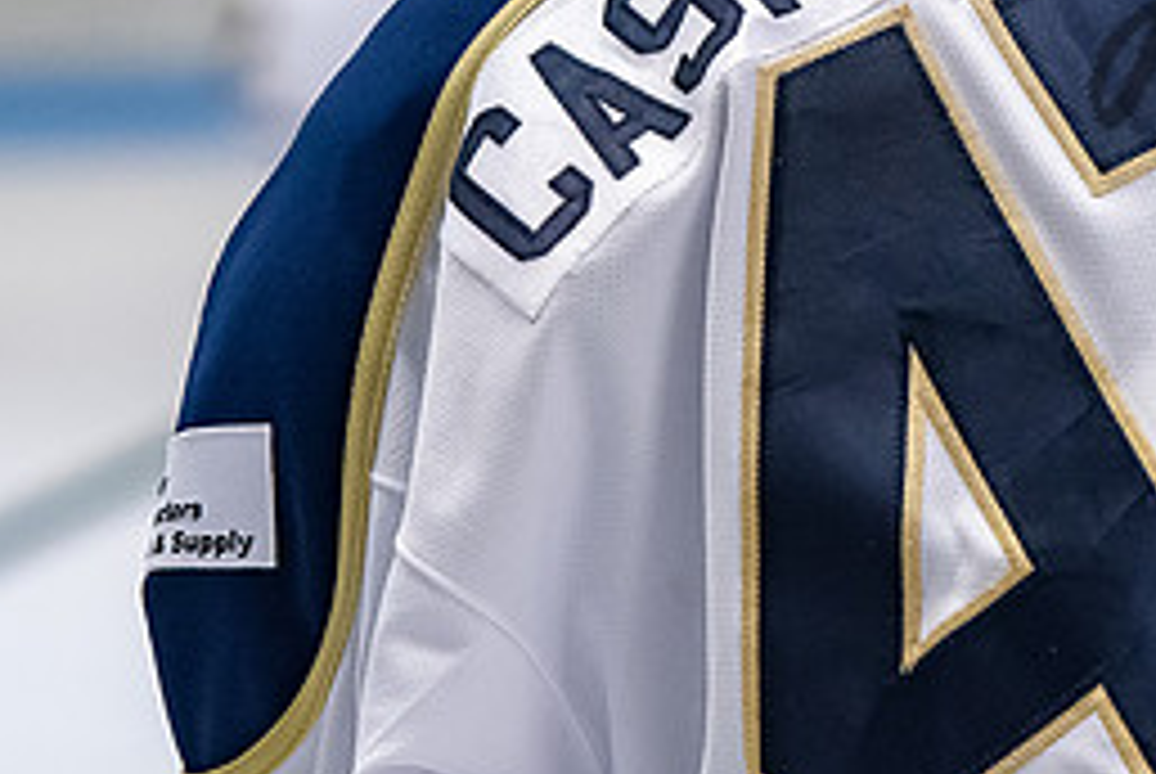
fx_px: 17167
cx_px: 811
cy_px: -122
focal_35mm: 534
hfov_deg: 3.9
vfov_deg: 2.6
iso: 2000
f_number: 3.2
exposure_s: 1/800
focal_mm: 145
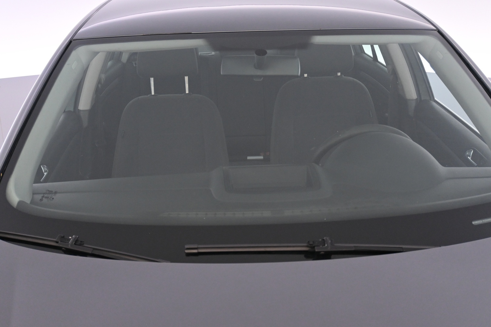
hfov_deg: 45.0
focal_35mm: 44
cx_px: 246
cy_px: 164
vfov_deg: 30.8
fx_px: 593
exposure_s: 1/50
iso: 1800
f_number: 4.8
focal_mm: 29
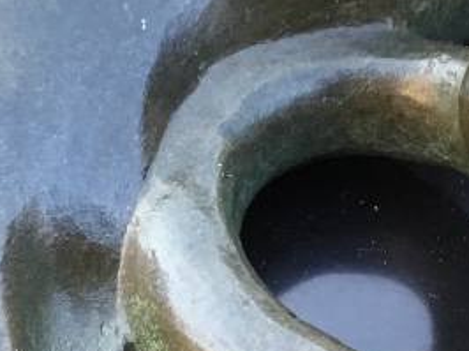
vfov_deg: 10.6
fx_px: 1895
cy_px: 212
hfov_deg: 14.1
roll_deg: -1.3
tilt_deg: -42.0
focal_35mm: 140
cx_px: 155
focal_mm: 3.3
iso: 50
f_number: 2.4
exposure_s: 1/33
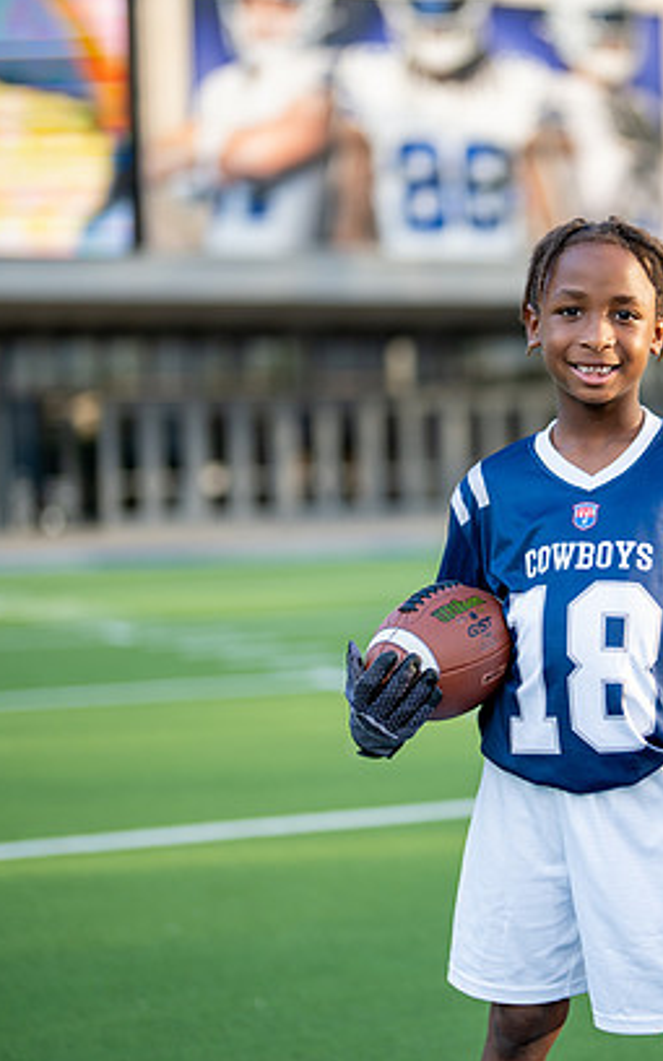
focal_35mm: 84
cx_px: 621
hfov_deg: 15.3
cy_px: 500
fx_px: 2428
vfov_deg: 24.6
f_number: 1.2
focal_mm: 50
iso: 100
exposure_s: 1/1600
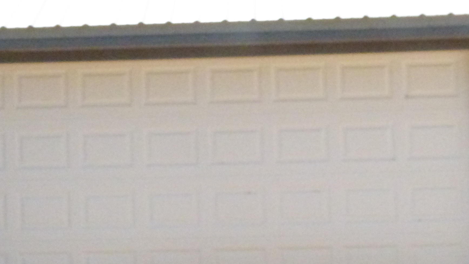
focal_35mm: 77
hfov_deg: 27.5
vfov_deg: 15.6
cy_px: 81
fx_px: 958
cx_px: 206
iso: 3200
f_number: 8
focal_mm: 7.37
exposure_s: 1/2000
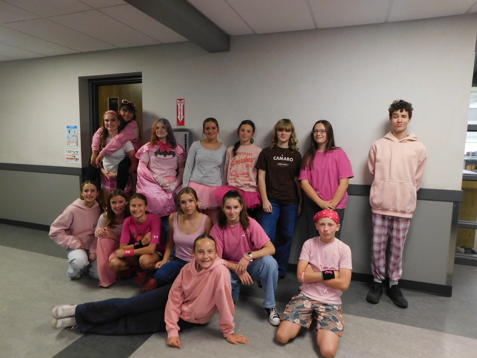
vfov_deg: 58.9
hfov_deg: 73.9
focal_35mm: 23
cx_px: 238
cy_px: 179
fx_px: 317
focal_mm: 4
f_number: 3
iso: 220
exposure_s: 1/30
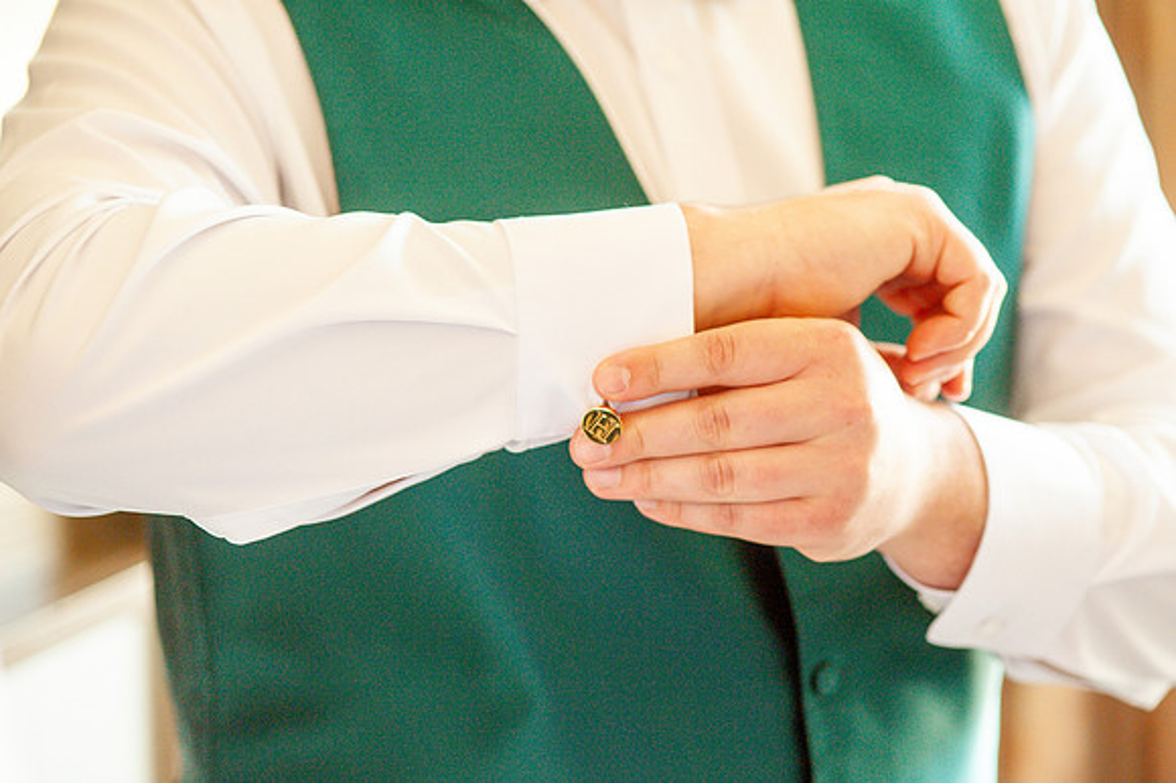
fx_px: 3428
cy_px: 392
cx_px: 588
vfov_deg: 13.0
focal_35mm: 105
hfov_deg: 19.5
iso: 2000
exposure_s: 1/100
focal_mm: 105
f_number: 4
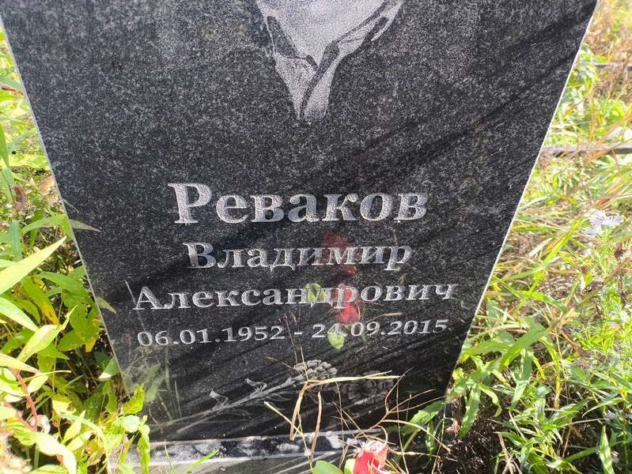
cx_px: 316
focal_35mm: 25
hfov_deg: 69.4
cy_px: 237
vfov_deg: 54.9
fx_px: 457
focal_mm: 4.71
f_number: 1.7
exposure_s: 1/156
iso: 50
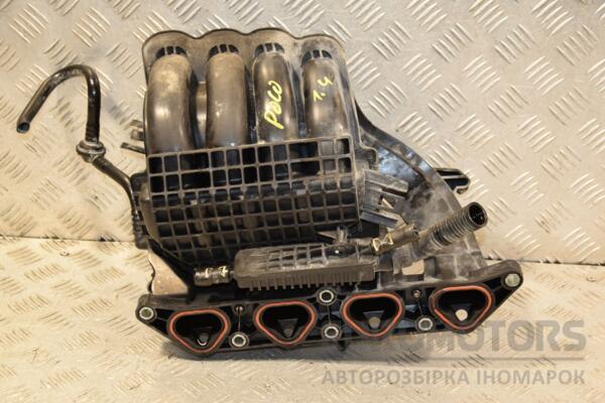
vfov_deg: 18.9
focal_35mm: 72
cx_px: 302
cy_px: 202
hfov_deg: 28.1
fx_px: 1210
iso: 800
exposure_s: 1/100
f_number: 4.8
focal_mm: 48
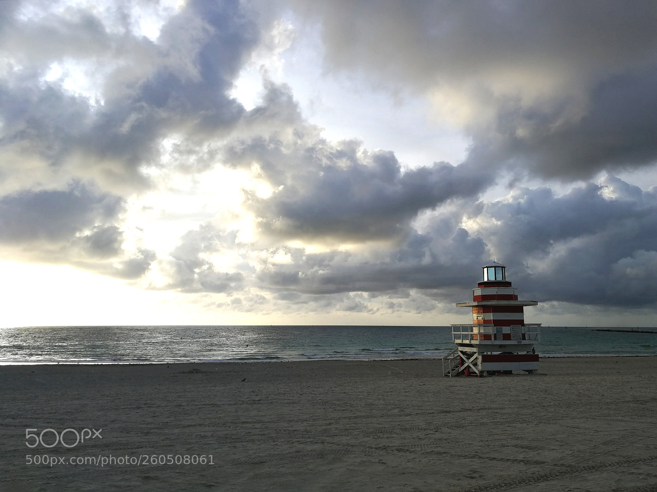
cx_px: 328
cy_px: 246
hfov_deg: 65.3
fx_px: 512
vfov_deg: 51.4
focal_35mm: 27
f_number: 2.2
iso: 50
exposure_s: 1/725
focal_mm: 3.95
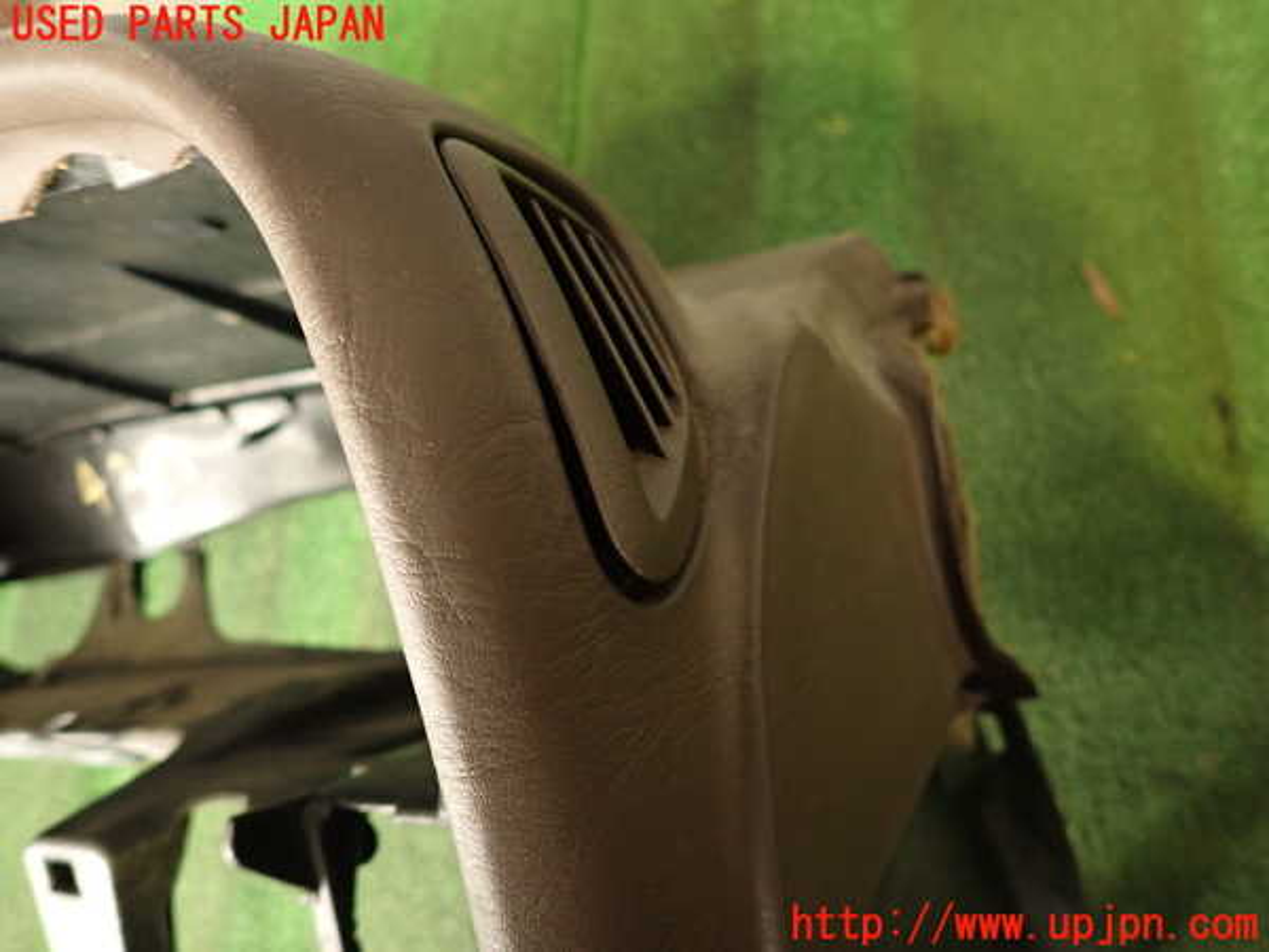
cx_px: 634
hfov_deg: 69.4
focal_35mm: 25
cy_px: 476
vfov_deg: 54.9
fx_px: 916
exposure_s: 1/30
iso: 500
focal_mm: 4.5
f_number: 2
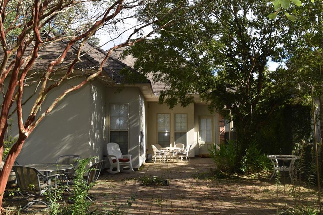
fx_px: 260
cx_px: 167
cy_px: 100
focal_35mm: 29
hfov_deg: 63.7
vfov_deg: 44.9
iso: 100
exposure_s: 1/160
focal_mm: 18
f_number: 6.3
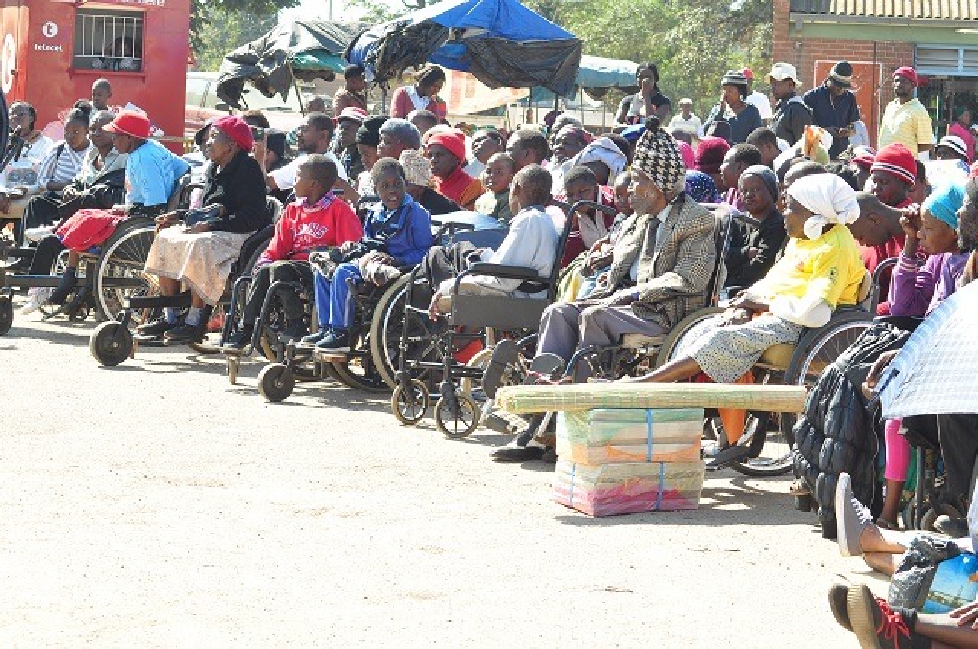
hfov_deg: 19.5
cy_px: 324
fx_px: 2849
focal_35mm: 105
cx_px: 489
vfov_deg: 13.0
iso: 200
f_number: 9
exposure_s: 1/80
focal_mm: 70
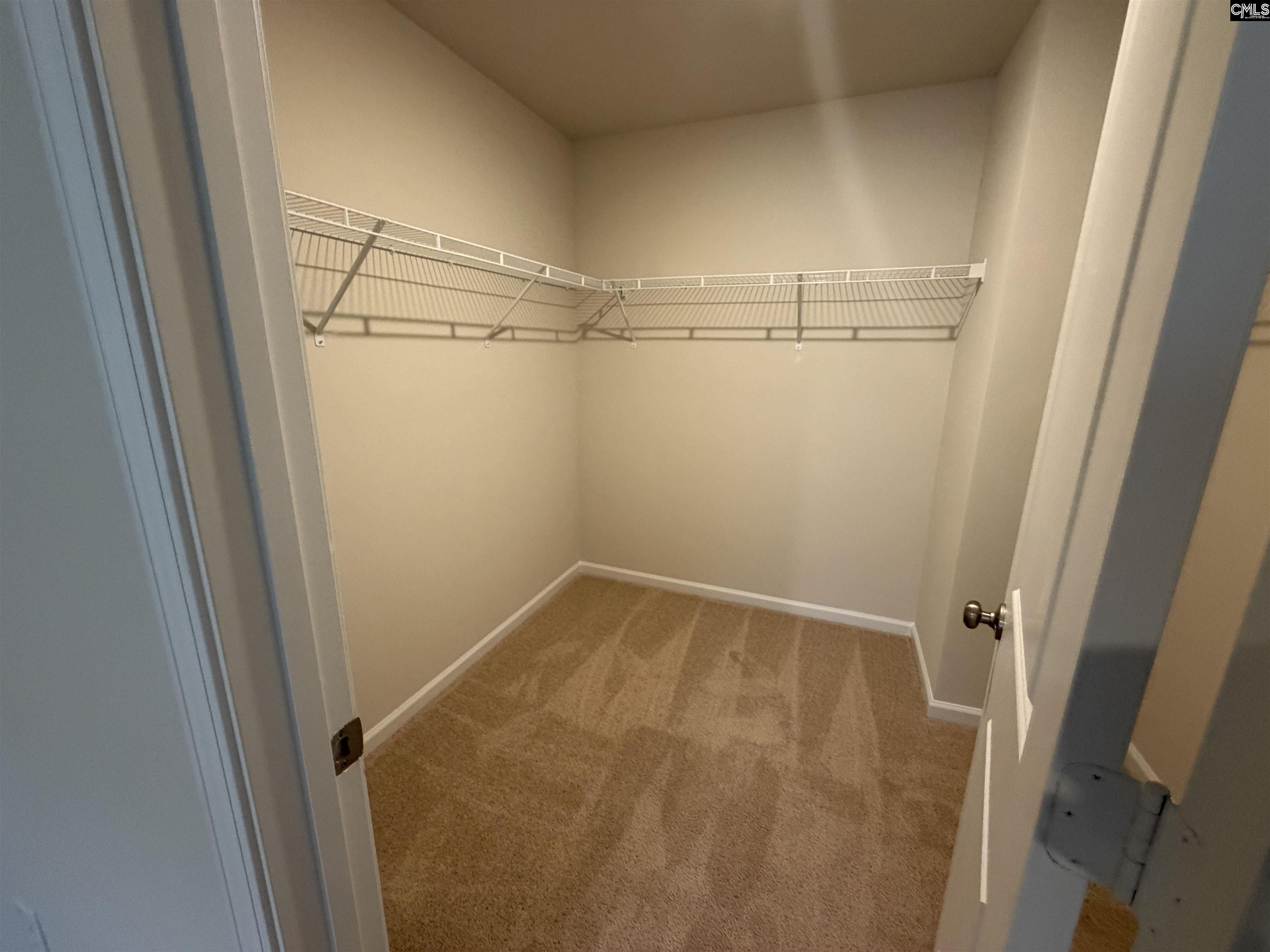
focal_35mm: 14
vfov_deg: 85.7
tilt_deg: -14.6
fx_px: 514
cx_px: 635
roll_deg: +1.9
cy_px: 476
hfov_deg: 102.1
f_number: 2.2
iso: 320
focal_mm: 2.22
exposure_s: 1/60
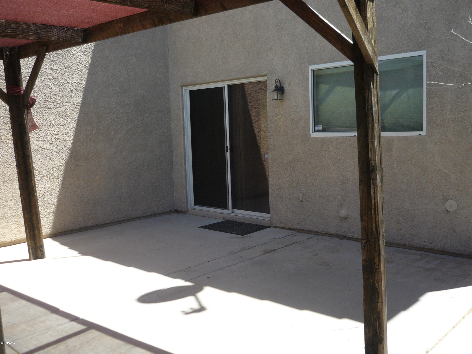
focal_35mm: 33
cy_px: 177
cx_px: 236
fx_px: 450
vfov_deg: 42.9
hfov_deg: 55.4
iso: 100
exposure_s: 1/640
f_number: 2.8
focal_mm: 5.5
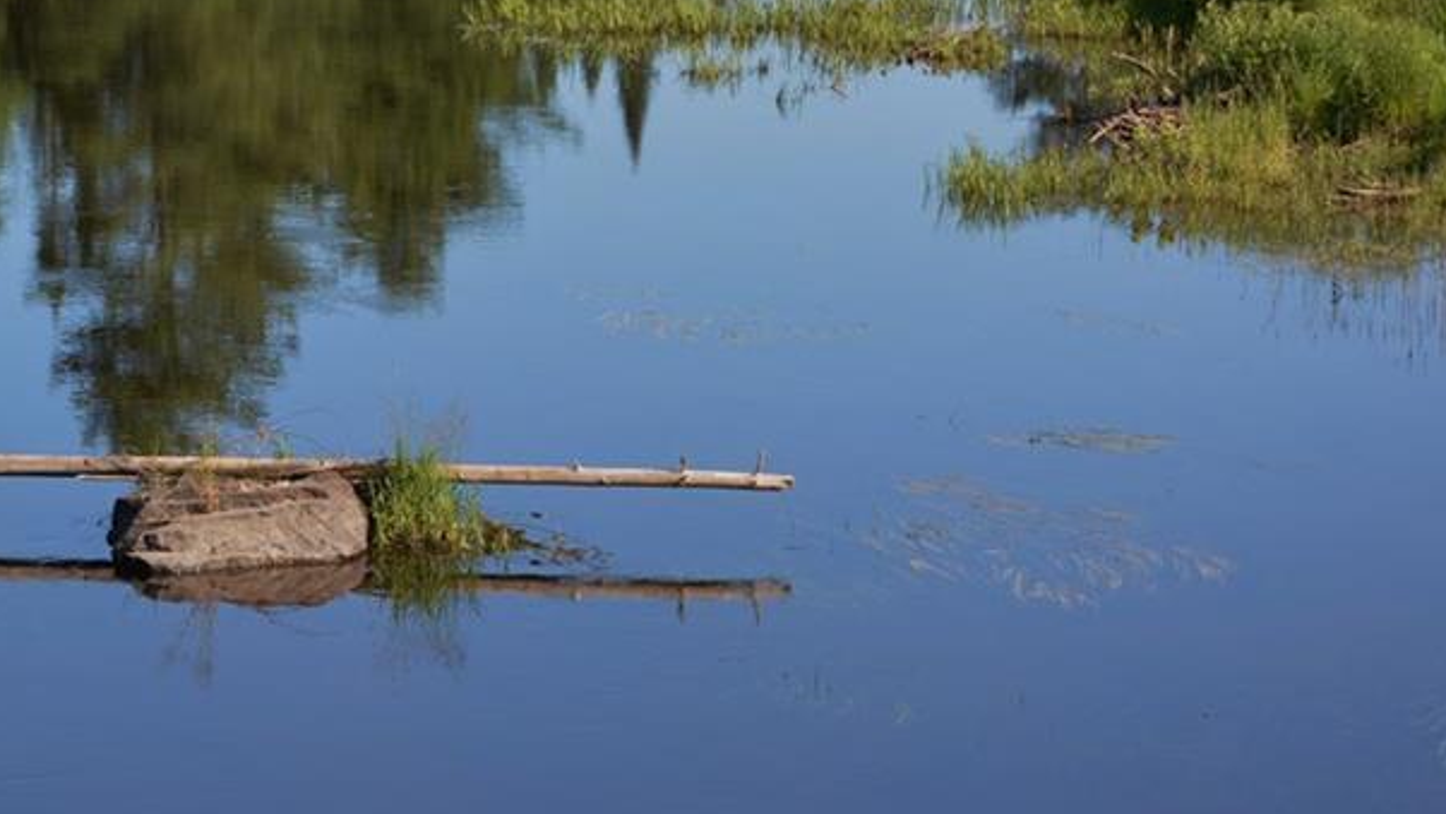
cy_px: 216
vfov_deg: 7.8
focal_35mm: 155
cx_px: 449
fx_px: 5945
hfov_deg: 13.8
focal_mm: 58
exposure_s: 1/250
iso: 200
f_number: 8
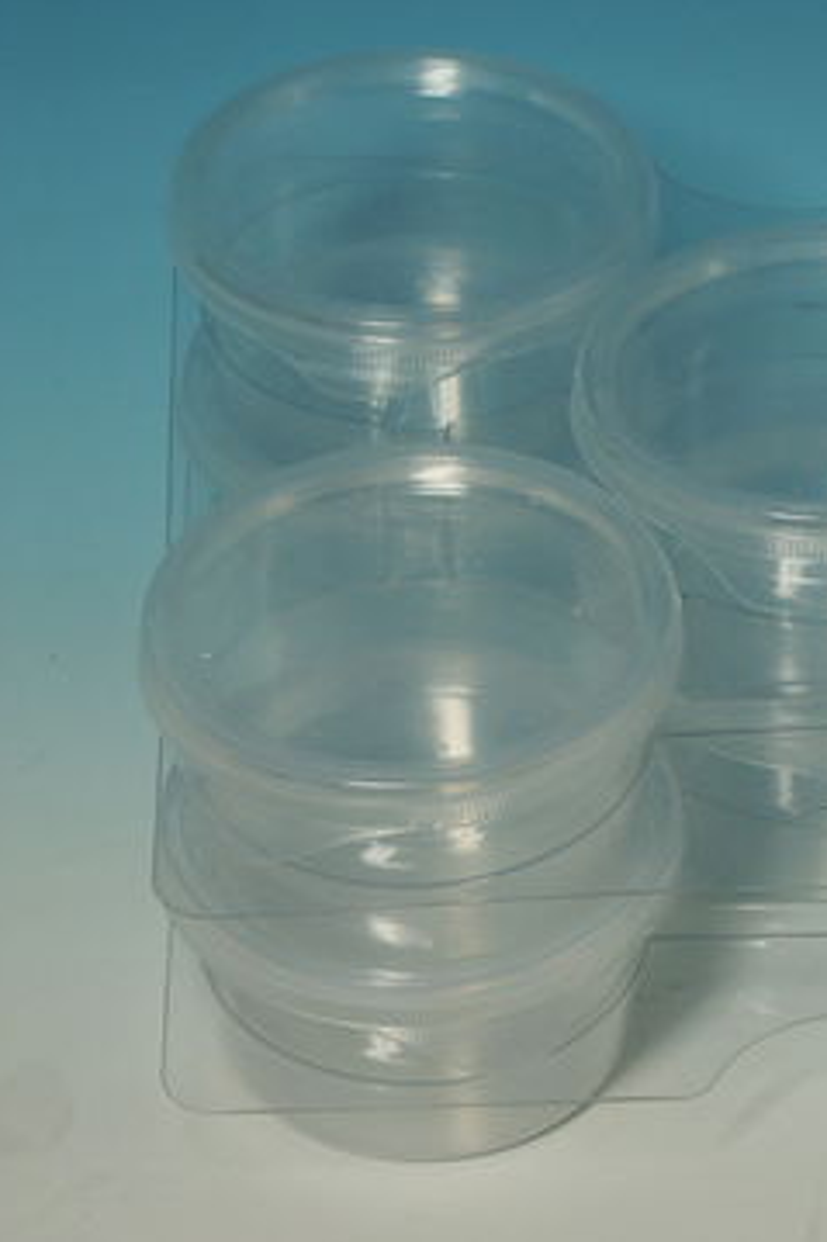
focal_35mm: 126
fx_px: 4346
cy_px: 611
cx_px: 827
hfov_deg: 10.8
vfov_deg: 16.3
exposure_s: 1/125
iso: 100
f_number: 3.5
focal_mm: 21.51
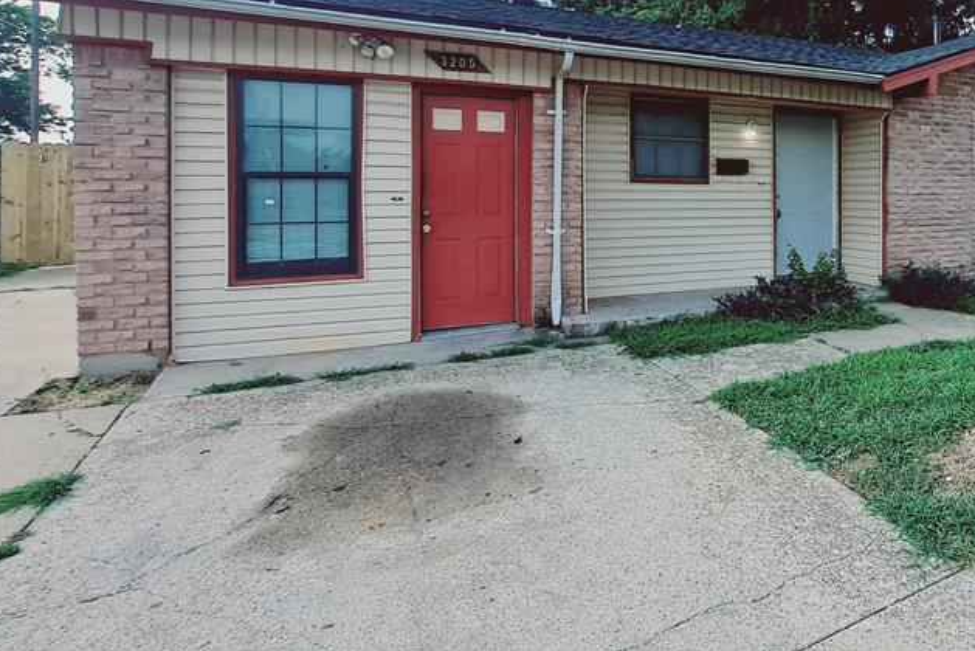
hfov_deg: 73.0
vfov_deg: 55.6
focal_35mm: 22
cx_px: 733
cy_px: 197
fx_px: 596
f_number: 2.2
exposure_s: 1/2404
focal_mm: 1.74
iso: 40
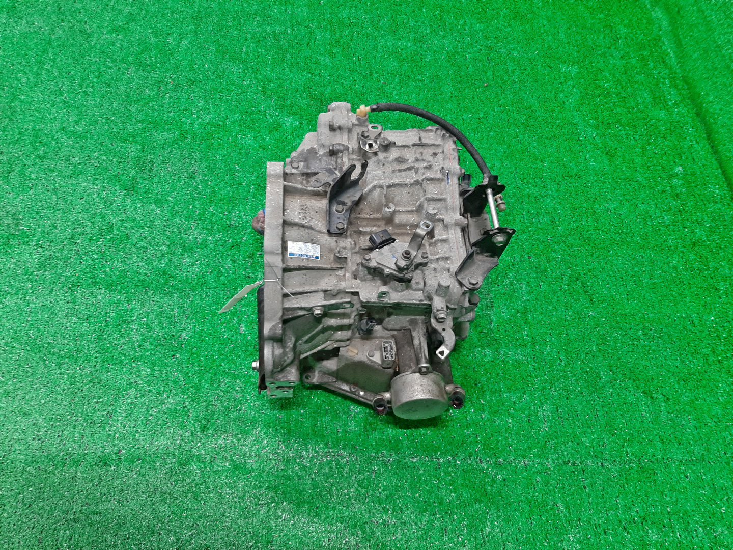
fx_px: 551
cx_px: 366
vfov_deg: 53.1
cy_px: 275
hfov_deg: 67.3
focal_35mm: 26
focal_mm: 3.93
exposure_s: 1/50
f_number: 1.7
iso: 127
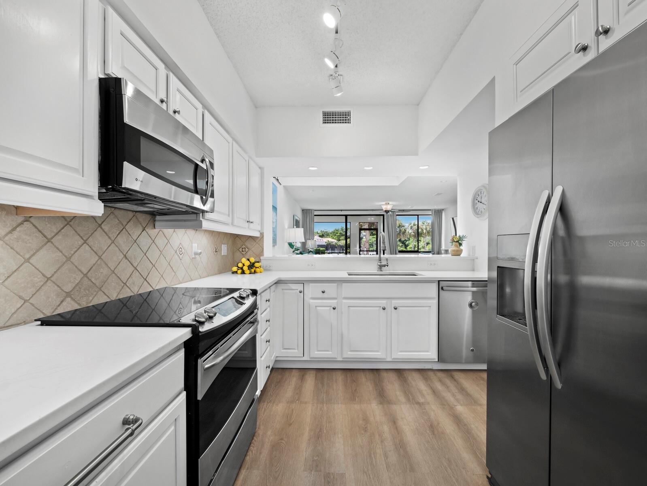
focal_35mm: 14
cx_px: 324
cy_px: 243
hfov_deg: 102.0
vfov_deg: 85.7
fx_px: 262
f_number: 11
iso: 400
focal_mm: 7
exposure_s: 1/5
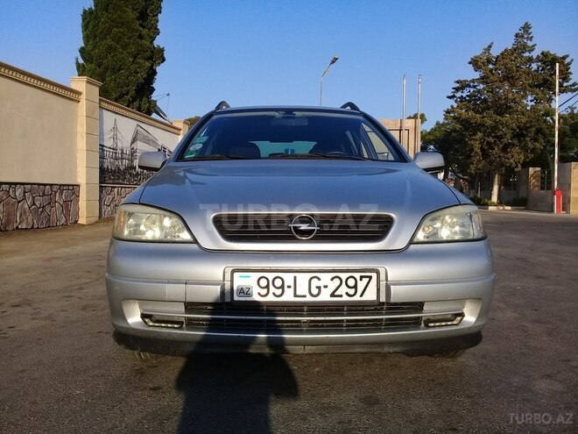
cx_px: 289
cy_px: 217
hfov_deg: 58.4
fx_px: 518
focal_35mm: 31
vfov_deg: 45.4
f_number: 2.2
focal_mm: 3.3
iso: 50
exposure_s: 1/1335
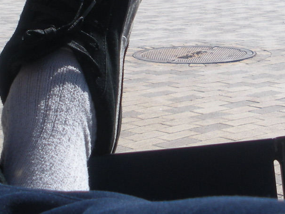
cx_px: 211
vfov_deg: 11.9
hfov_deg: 16.1
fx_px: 1004
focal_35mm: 122
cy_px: -33
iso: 64
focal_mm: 6.3
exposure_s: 1/761
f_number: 3.5
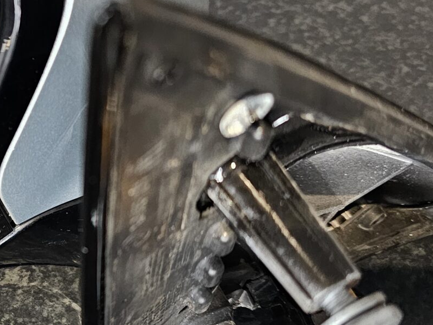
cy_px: 152
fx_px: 926
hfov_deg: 23.8
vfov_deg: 19.9
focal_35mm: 74
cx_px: -101
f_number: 1.7
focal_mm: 6.3
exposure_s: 1/25
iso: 1000
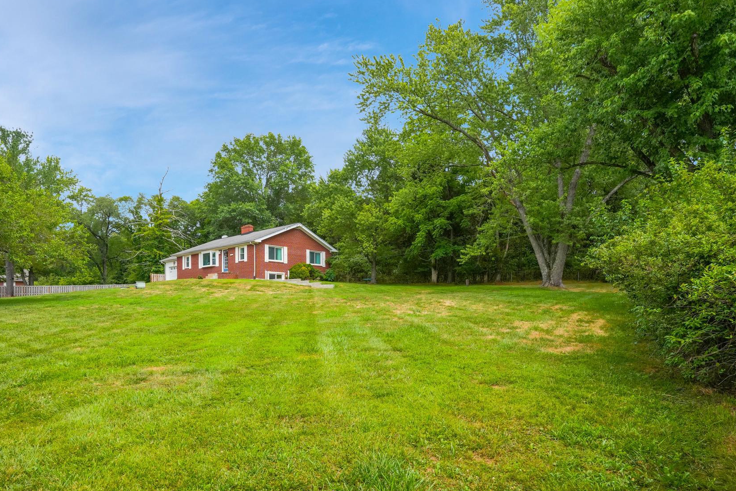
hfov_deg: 80.8
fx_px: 429
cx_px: 321
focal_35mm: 21
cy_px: 275
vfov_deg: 59.3
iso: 1250
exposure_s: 1/1250
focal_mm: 17
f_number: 8
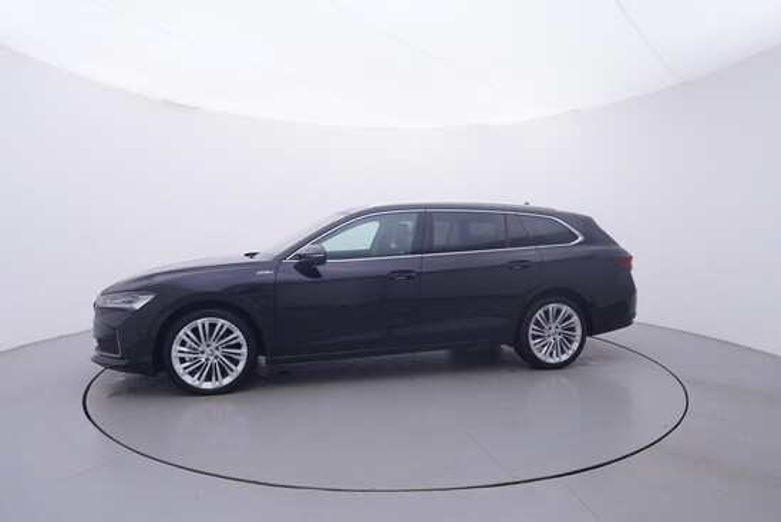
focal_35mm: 22
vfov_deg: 56.2
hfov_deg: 77.3
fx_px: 488
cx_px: 390
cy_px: 261
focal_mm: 15
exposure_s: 1/80
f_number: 5
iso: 200
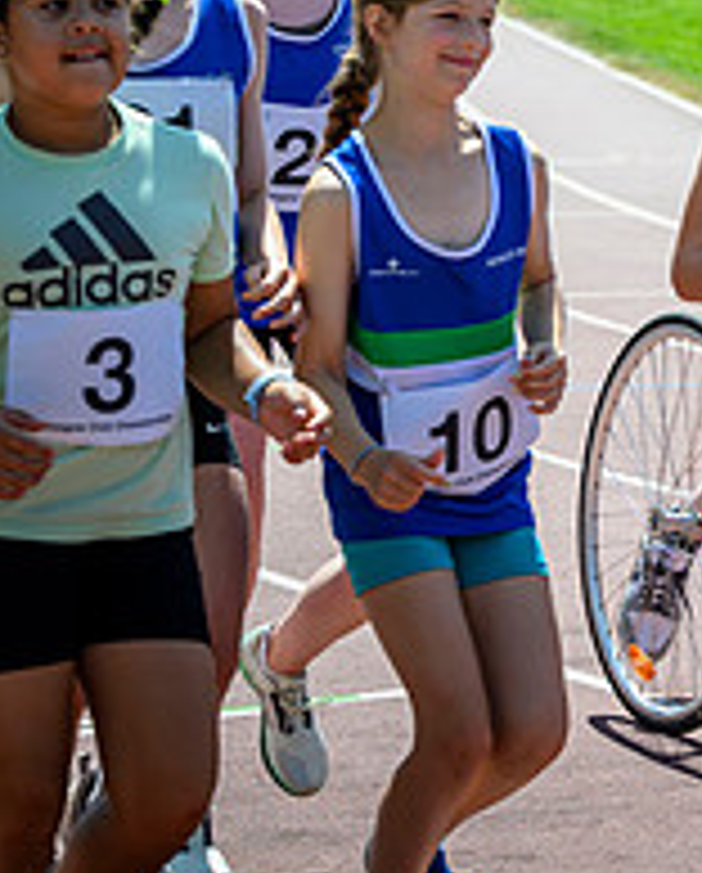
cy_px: 38
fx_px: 5074
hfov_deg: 7.7
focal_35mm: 196
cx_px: 1220
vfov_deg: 9.8
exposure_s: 1/2000
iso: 500
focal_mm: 70
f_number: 4.5
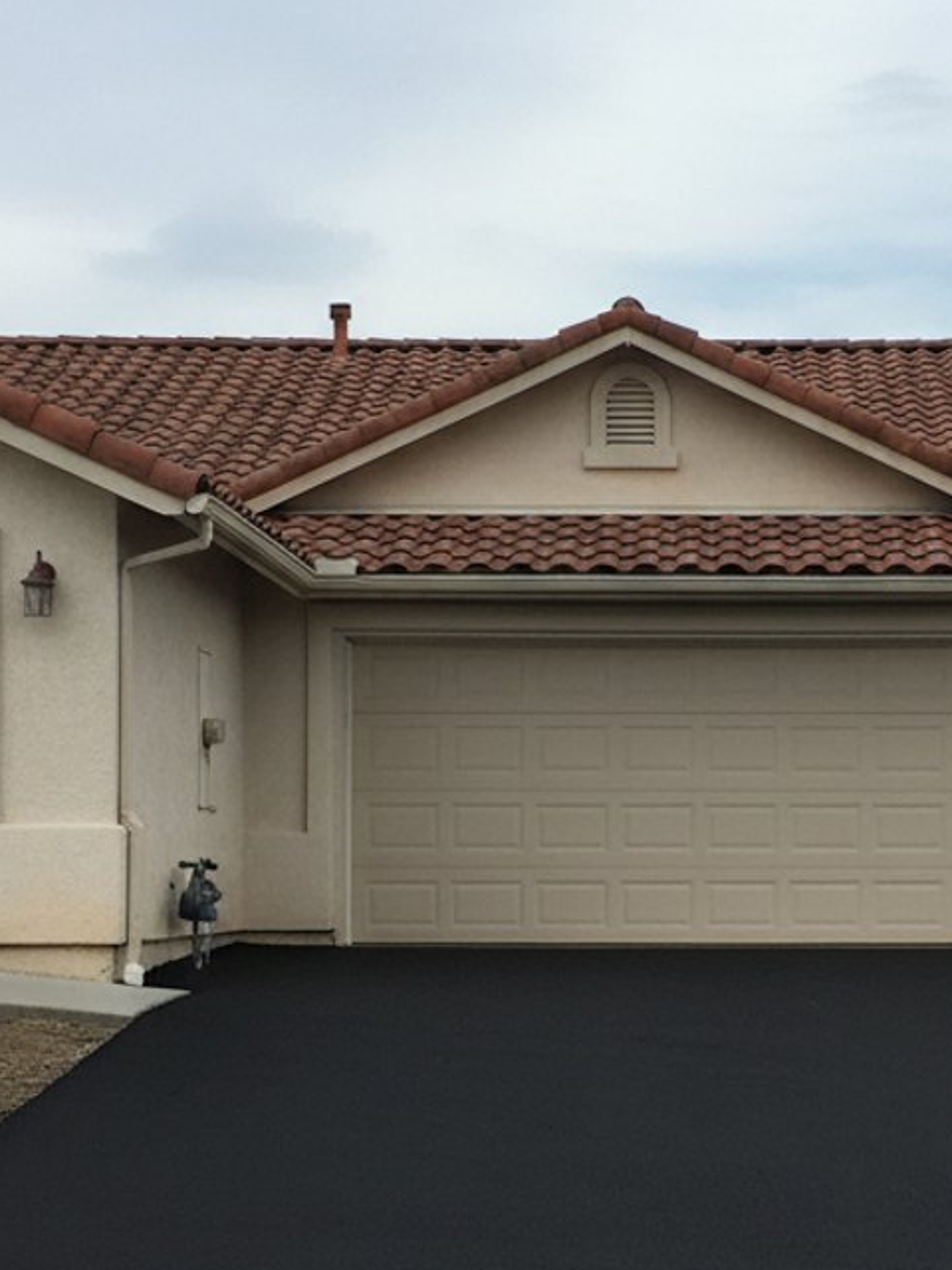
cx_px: 760
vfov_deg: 41.8
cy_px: 776
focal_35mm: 45
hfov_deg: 31.4
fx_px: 1650
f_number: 1.78
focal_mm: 6.8
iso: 696
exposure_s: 1/1650
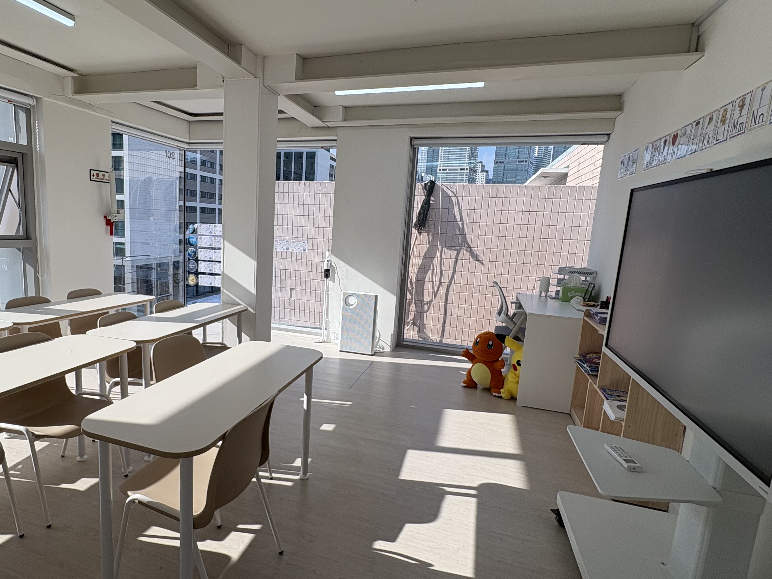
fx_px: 468
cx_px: 304
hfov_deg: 78.0
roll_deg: -1.9
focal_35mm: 21
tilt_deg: -9.2
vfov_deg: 63.4
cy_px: 297
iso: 40
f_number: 2.2
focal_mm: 2.22
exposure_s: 1/1236
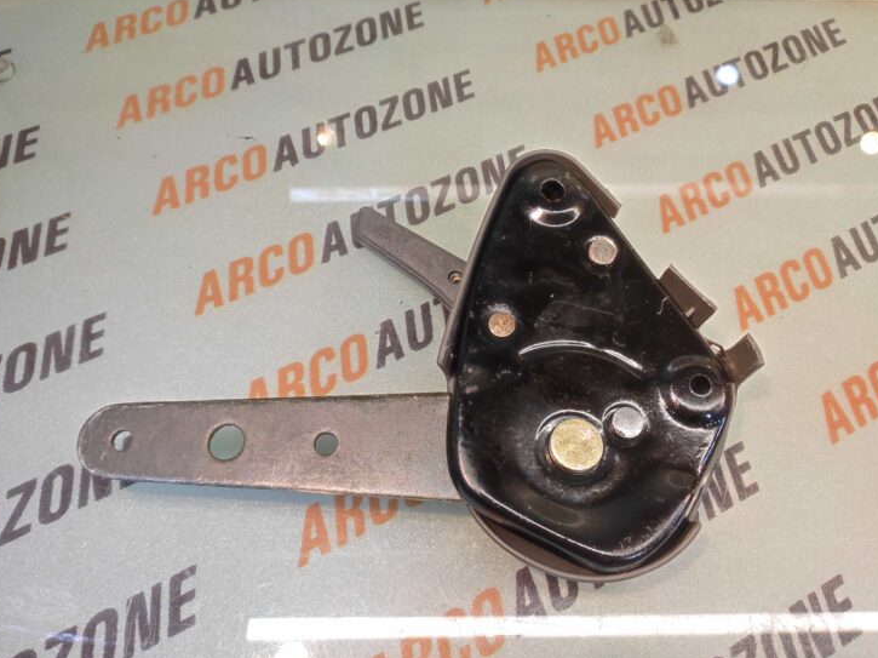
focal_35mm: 18
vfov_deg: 71.5
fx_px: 456
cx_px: 447
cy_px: 334
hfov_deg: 87.8
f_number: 1.79
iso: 1087
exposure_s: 1/33
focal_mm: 4.74
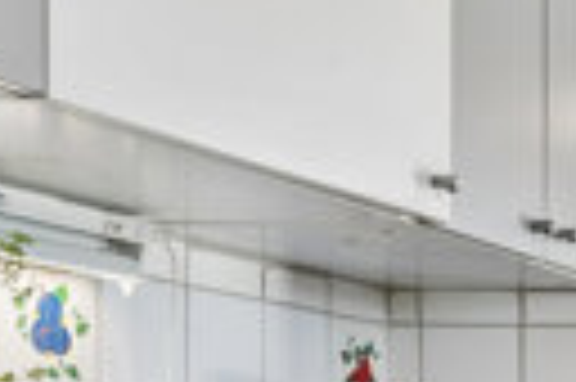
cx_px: 1264
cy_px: 524
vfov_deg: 13.1
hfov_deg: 15.0
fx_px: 1598
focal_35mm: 100
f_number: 10
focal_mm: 16
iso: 200
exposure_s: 1/15
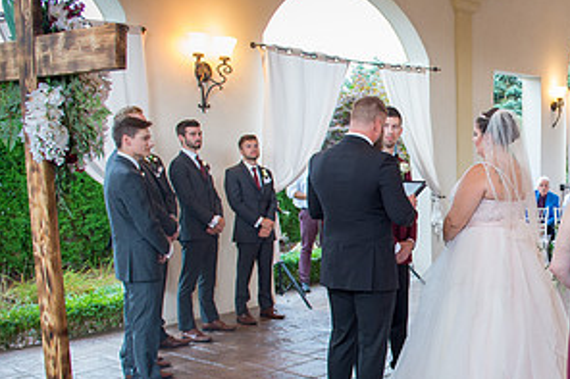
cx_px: 537
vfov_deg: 28.3
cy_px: 269
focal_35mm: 47
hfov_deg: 38.4
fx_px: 744
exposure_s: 1/45
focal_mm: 24
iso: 1600
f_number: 4
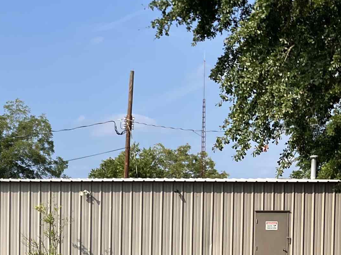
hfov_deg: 21.9
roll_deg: +0.0
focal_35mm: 81
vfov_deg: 17.7
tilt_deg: -2.5
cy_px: 268
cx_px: -91
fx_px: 798
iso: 32
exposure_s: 1/1799
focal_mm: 3.99
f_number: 1.8
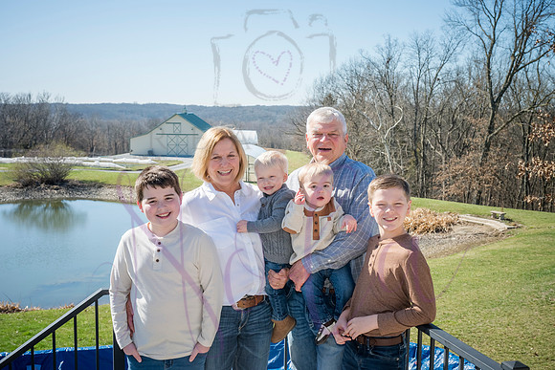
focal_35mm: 43
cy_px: 185
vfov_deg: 31.2
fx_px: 663
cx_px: 278
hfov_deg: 45.4
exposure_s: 1/640
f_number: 9
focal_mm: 43
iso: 400
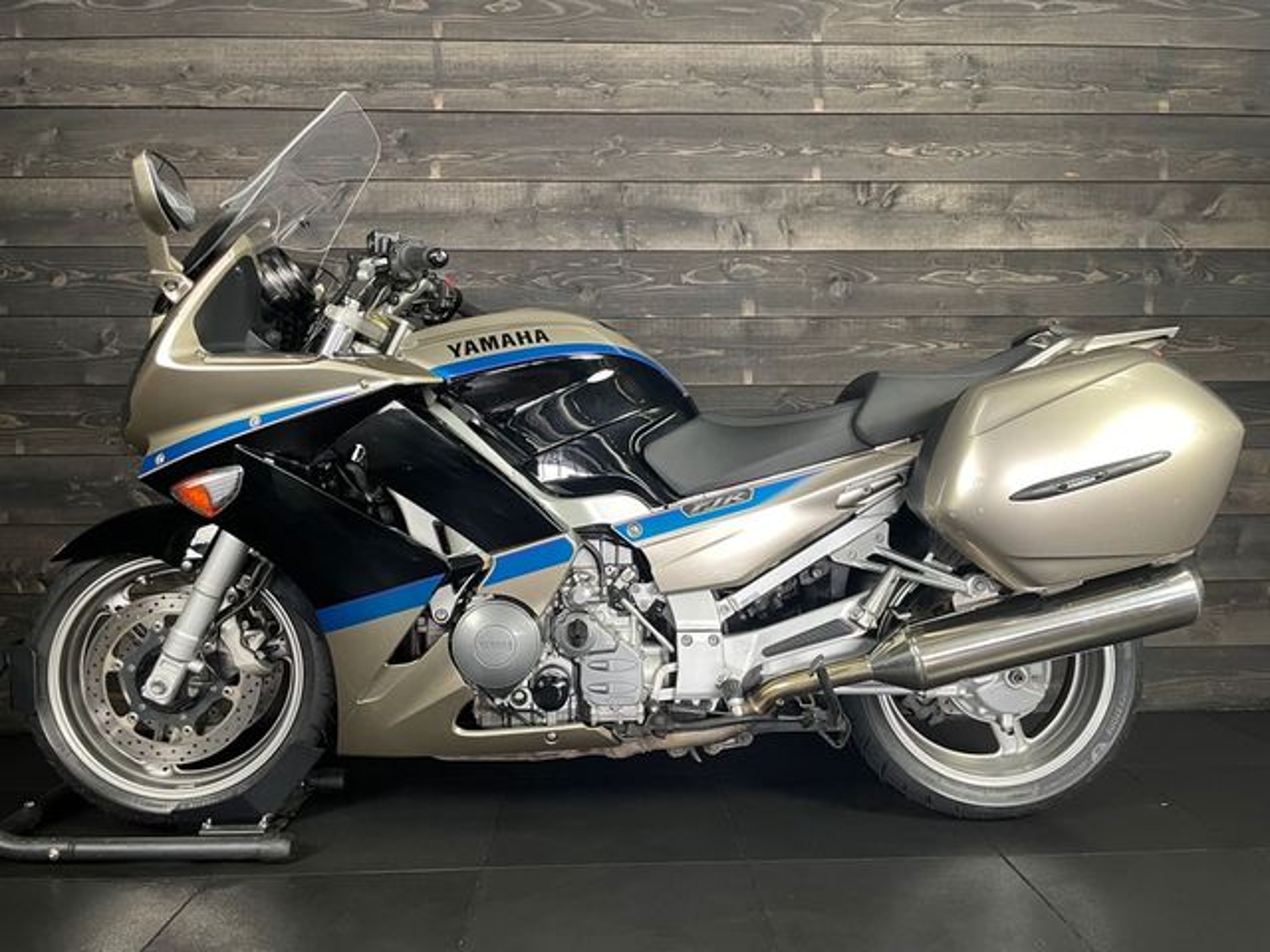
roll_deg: +0.5
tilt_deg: -0.9
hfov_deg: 67.3
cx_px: 635
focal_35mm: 26
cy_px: 476
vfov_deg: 53.1
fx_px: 954
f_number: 1.6
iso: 200
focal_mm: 4.2
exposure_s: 1/50
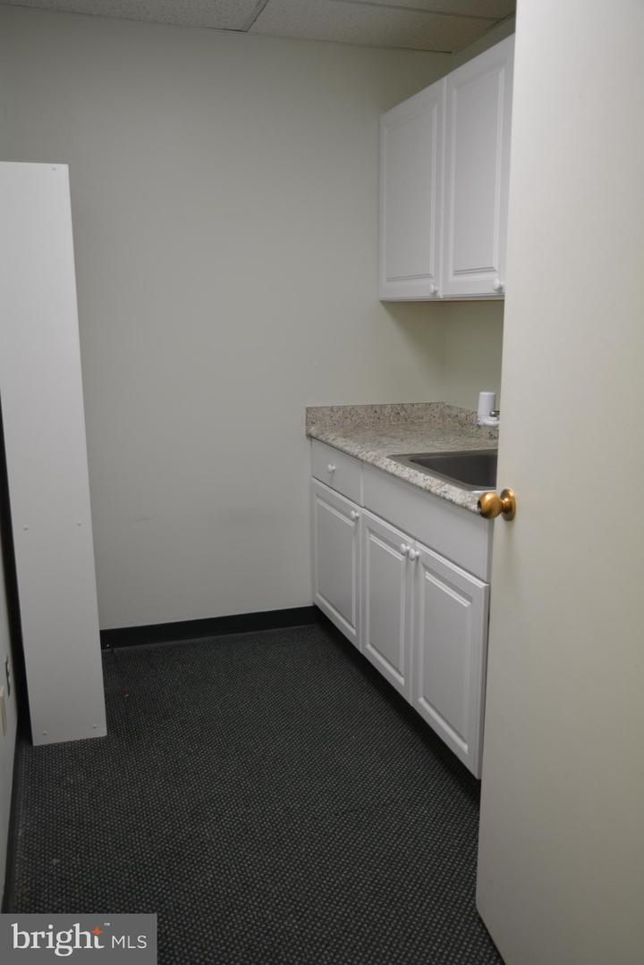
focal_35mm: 30
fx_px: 805
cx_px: 322
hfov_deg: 43.6
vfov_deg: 61.9
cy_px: 482
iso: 400
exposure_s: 1/80
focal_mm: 20
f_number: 4
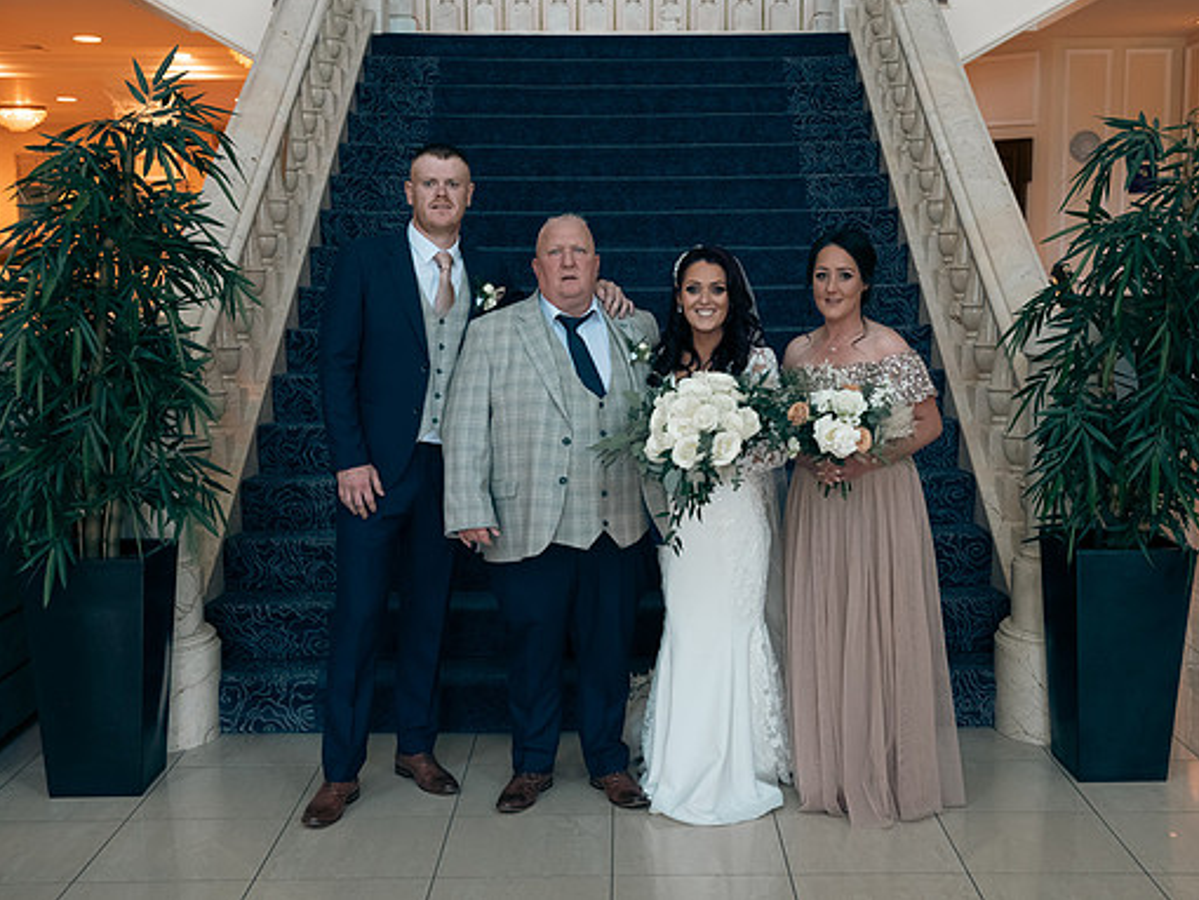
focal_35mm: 47
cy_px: 448
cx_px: 642
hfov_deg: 40.4
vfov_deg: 30.9
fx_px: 1629
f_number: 5.6
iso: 1250
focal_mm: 42
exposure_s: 1/125
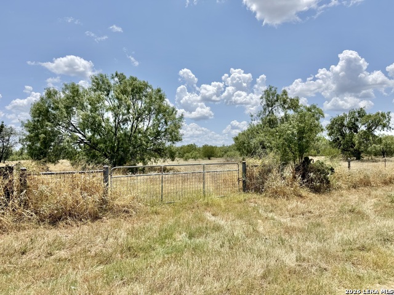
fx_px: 273
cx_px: 197
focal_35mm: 24
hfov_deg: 71.6
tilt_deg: +1.6
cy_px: 148
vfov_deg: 56.8
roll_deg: +0.1
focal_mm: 6.76
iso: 80
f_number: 1.78
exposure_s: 1/8130
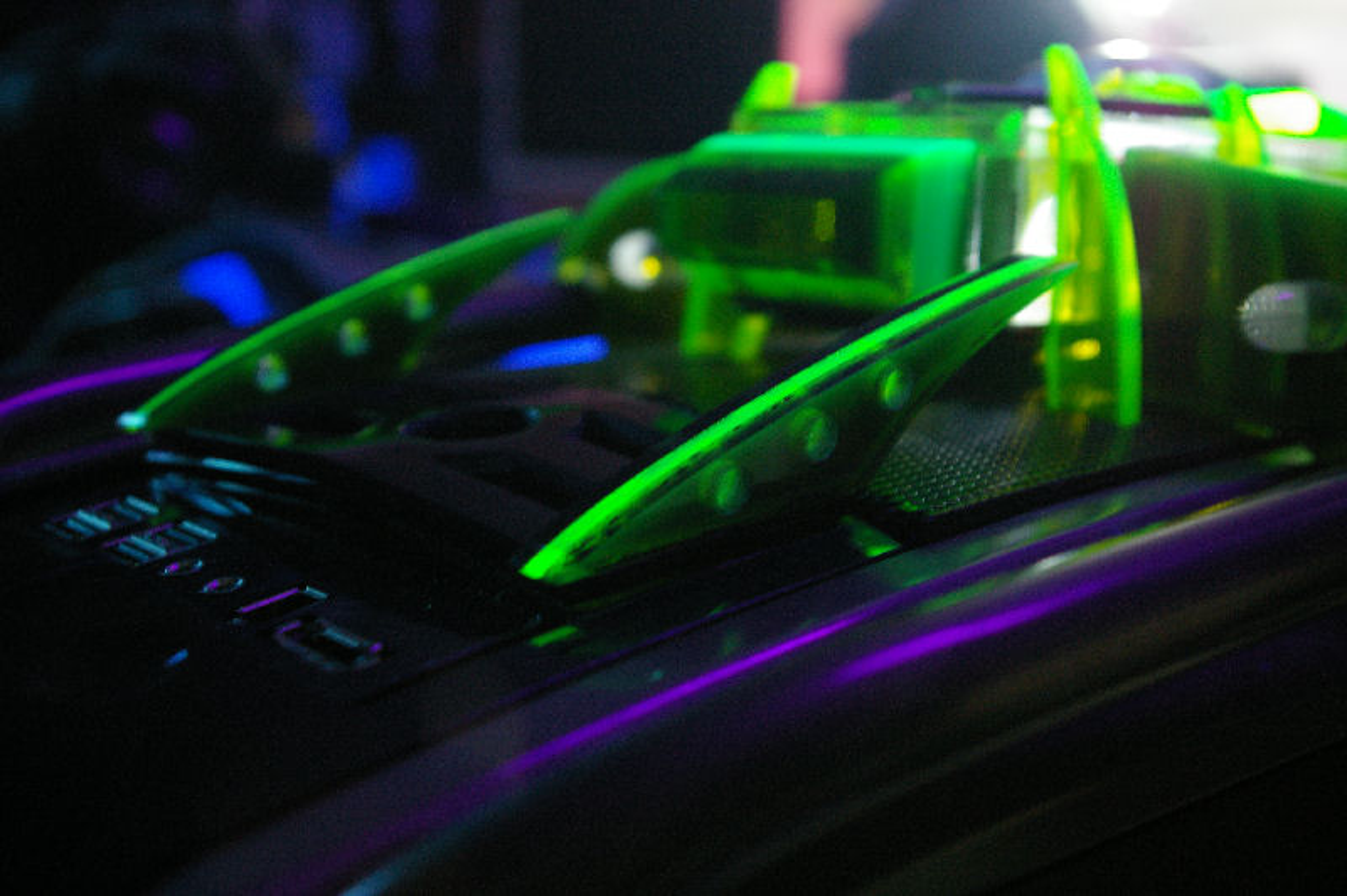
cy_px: 448
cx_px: 674
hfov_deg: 40.0
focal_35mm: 50
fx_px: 1851
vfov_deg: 27.2
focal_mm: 33
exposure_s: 1/1.43
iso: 800
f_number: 4
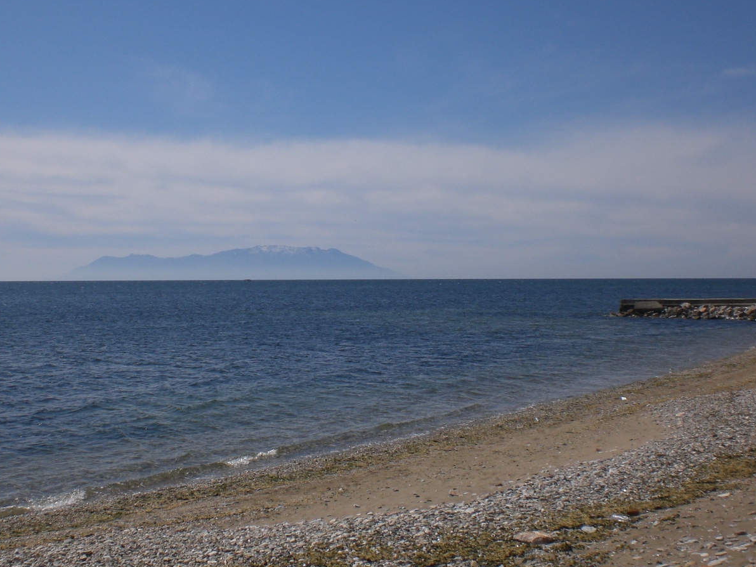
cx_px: 296
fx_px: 1114
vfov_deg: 28.6
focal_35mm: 51
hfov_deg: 37.3
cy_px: 275
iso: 50
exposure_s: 1/1600
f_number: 4.4
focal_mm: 6.3
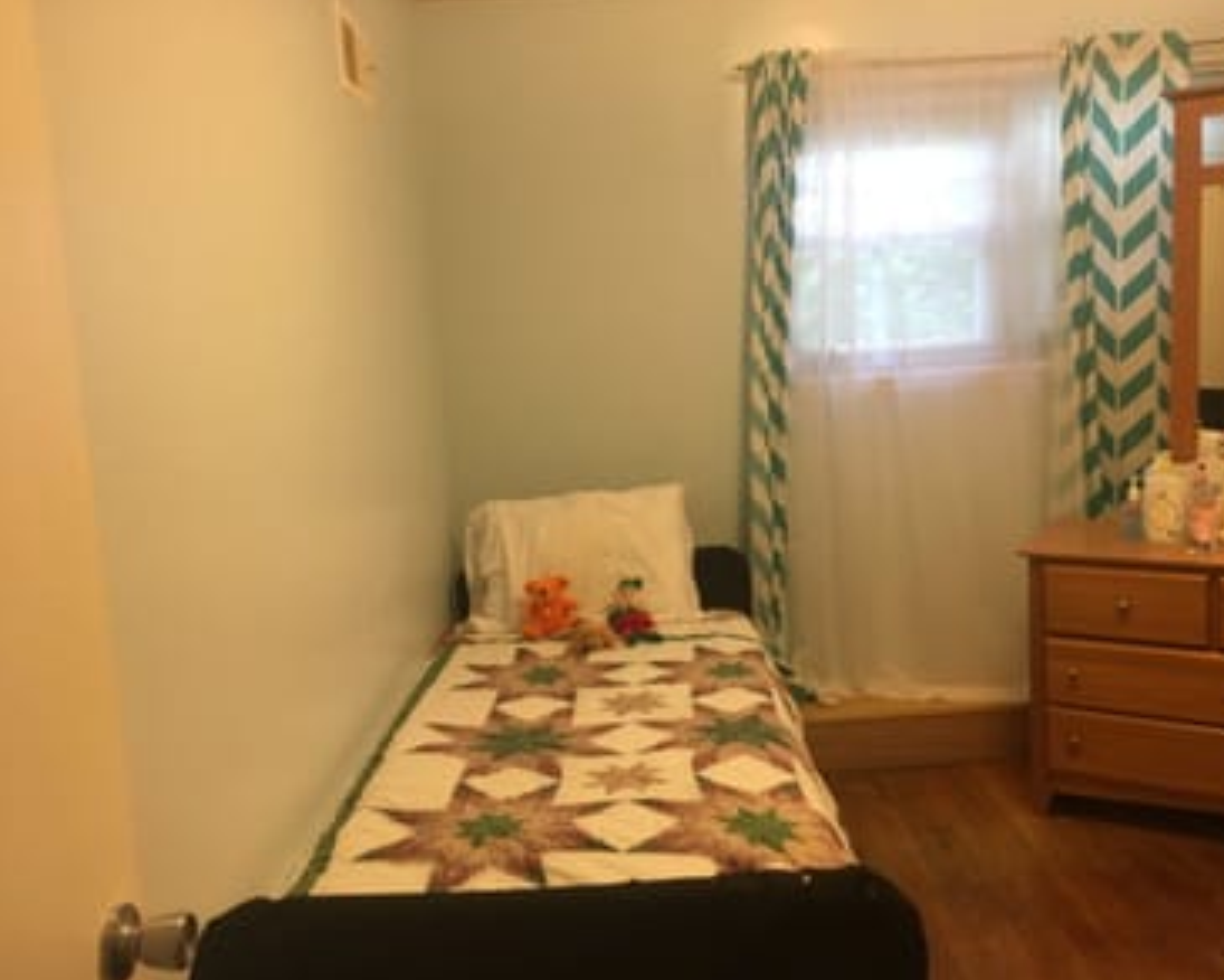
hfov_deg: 57.1
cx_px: 657
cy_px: 493
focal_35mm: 31
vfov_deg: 47.1
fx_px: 1123
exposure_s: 1/30
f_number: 2.2
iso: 125
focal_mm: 4.15
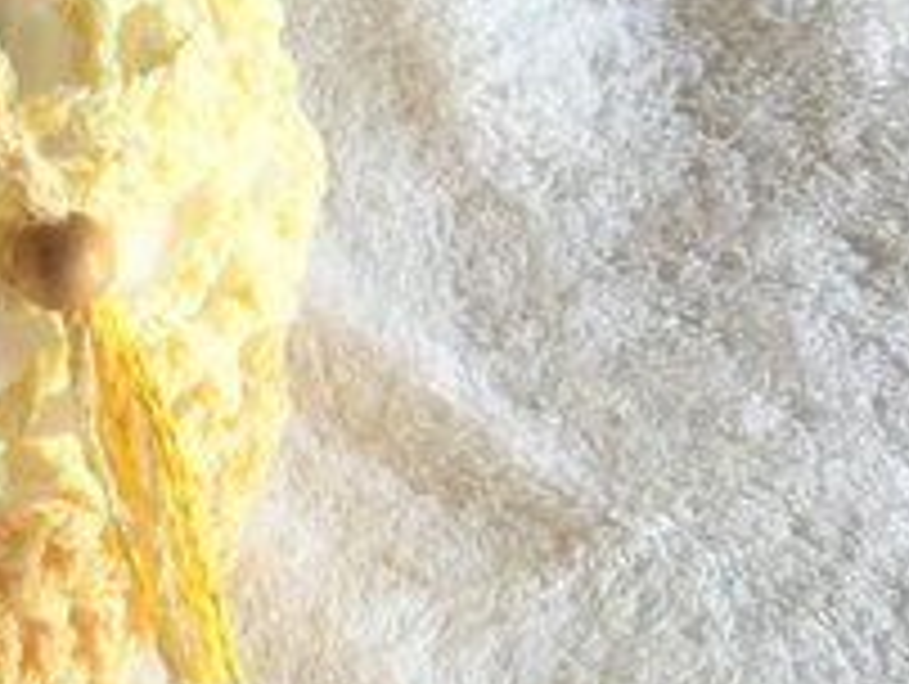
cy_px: 94
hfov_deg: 18.4
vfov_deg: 15.0
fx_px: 2576
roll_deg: -0.8
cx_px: -338
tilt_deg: -36.9
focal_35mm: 98
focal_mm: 3.3
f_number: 2.4
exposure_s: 1/60
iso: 25
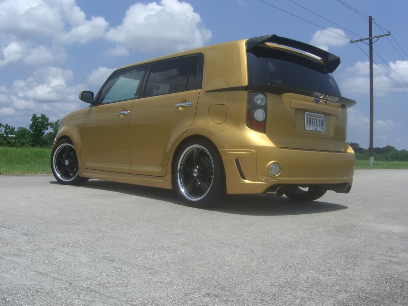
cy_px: 153
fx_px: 448
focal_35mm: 38
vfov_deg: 37.7
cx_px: 204
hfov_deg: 49.0
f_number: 8
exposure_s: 1/320
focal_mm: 7.9
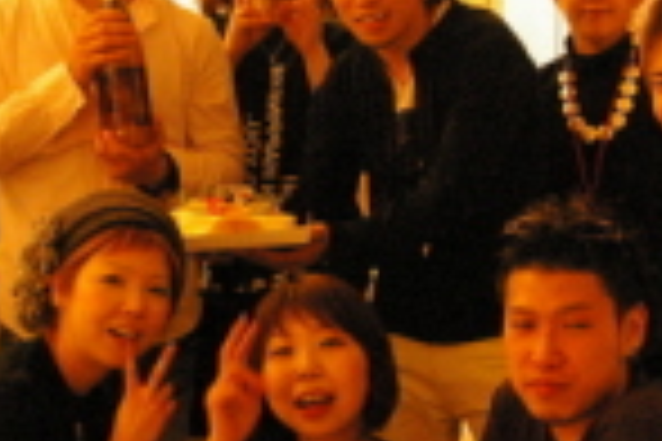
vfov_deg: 12.9
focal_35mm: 106
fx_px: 1949
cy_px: 142
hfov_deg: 19.2
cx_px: 432
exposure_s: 1/60
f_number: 4
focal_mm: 26
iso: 3200
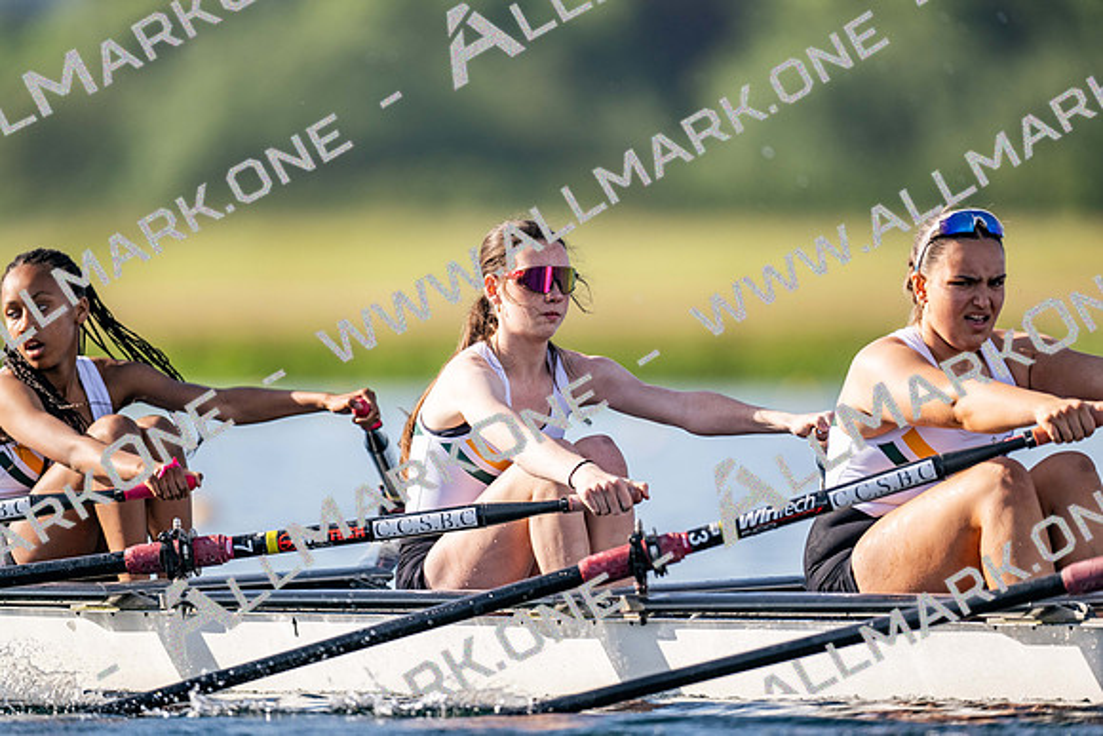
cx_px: 552
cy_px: 368
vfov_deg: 2.3
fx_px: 18387
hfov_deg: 3.4
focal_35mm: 600
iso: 360
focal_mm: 600
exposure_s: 1/2500
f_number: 4
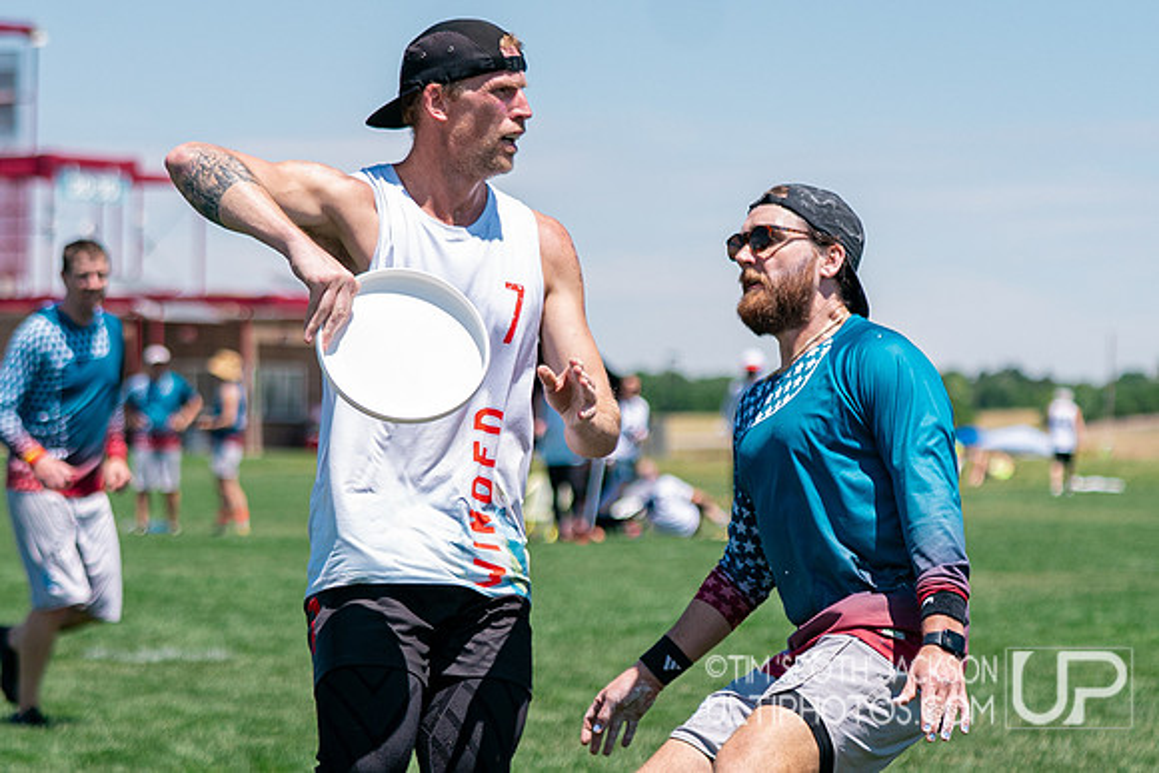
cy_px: 566
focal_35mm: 163
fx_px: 5237
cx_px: 485
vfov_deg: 8.4
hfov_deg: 12.6
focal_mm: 80
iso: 320
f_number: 2.8
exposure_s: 1/5000
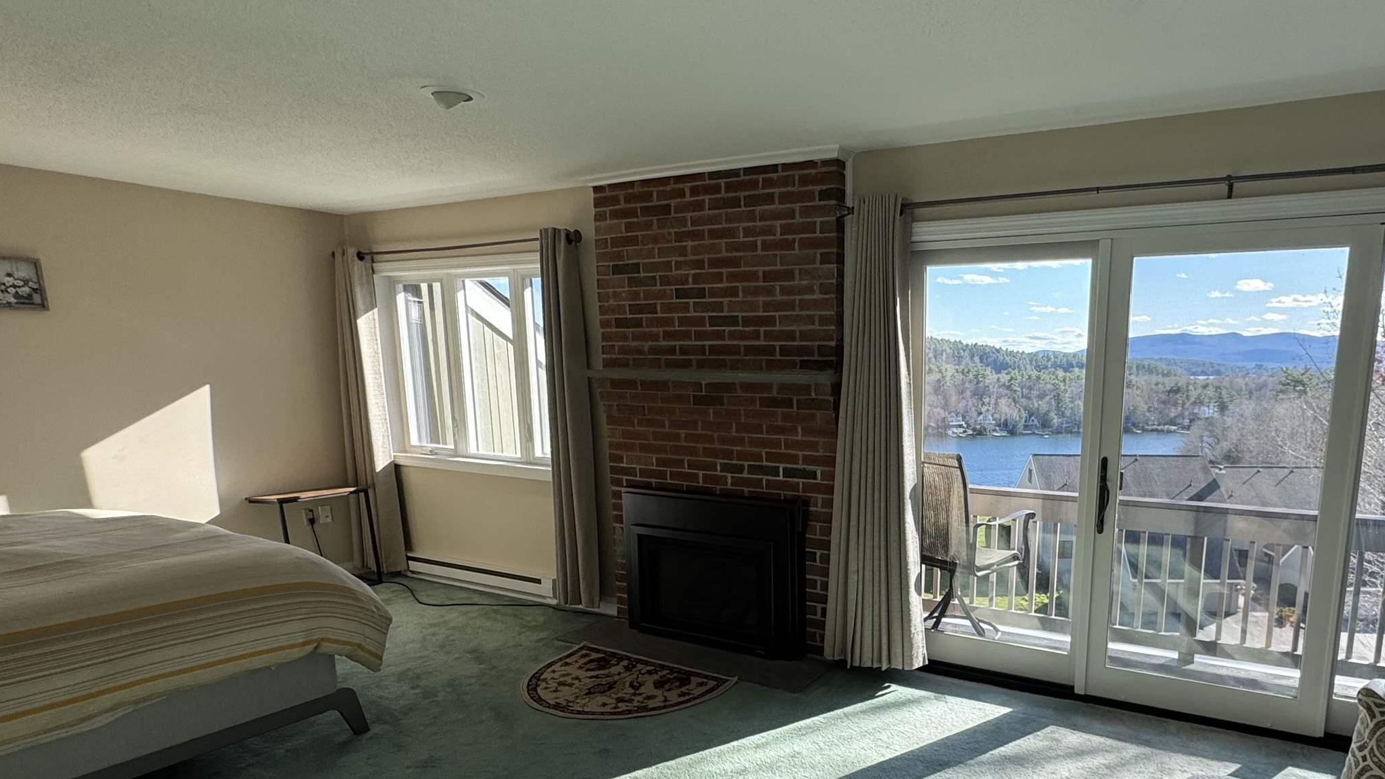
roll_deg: -0.5
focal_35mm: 23
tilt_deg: -11.1
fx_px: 845
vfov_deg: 48.6
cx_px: 868
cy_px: 528
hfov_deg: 77.3
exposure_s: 1/347
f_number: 2.2
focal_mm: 2.22
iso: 40
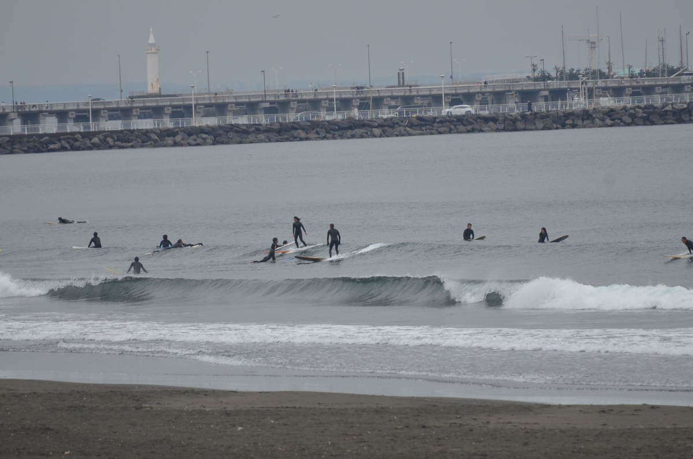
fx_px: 8645
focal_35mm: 450
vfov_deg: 3.0
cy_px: 230
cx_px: 346
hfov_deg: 4.6
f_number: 5.6
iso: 720
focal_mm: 300
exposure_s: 1/1000
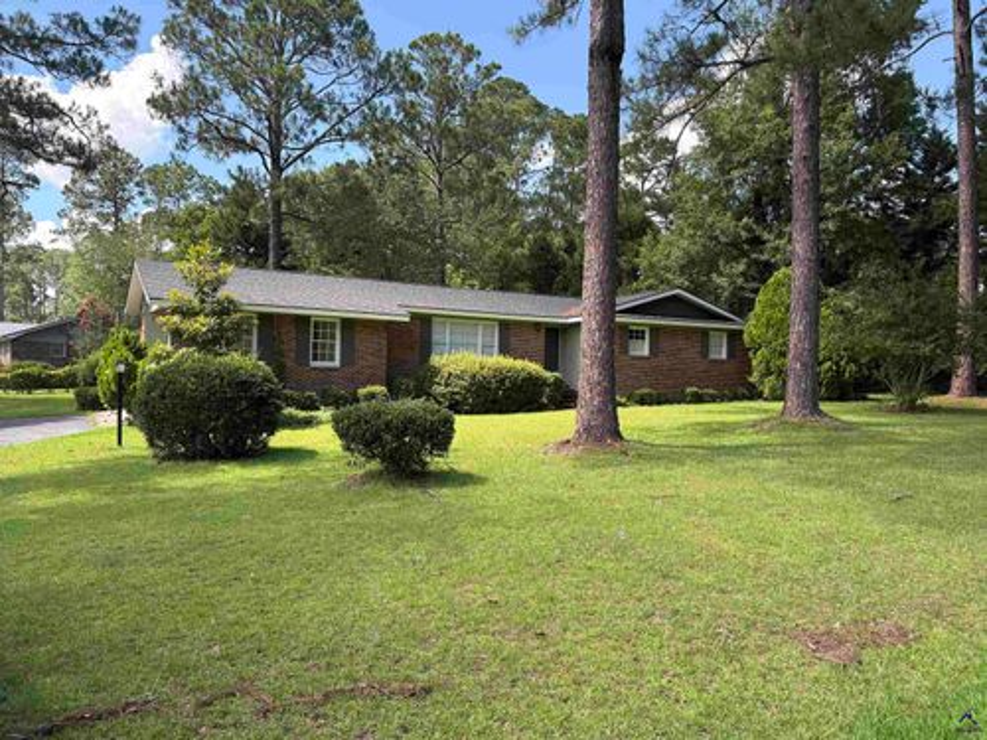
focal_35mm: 26
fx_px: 741
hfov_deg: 67.3
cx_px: 494
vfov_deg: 53.1
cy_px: 370
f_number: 1.6
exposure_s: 1/716
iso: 64
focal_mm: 5.96
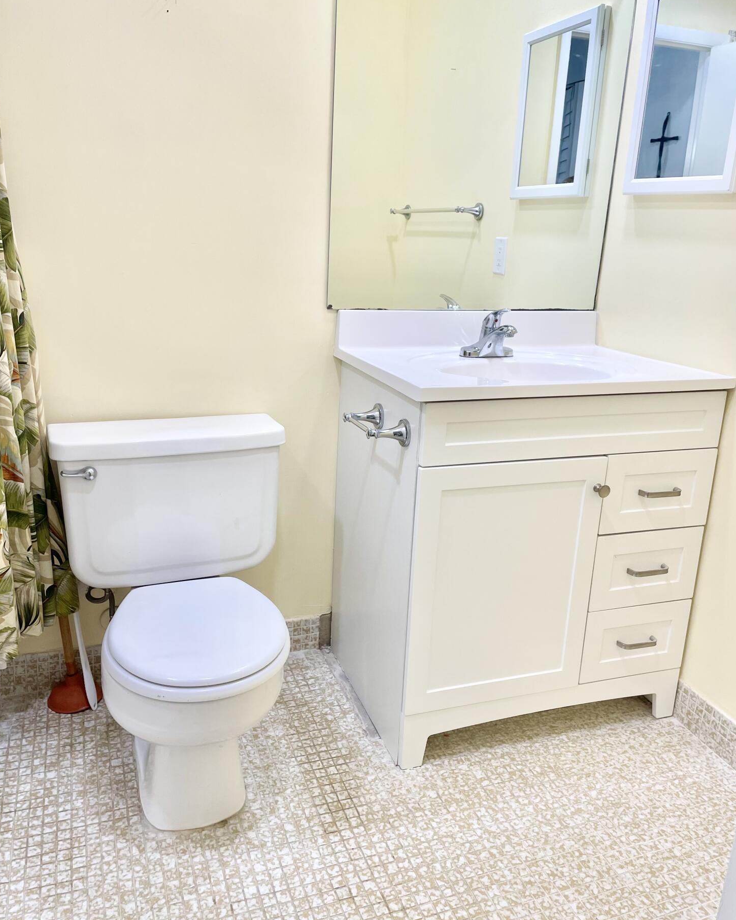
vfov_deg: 62.2
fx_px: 763
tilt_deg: -16.0
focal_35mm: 28
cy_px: 454
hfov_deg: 51.5
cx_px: 365
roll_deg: -2.1
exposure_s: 1/120
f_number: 1.6
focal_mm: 4.2
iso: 64
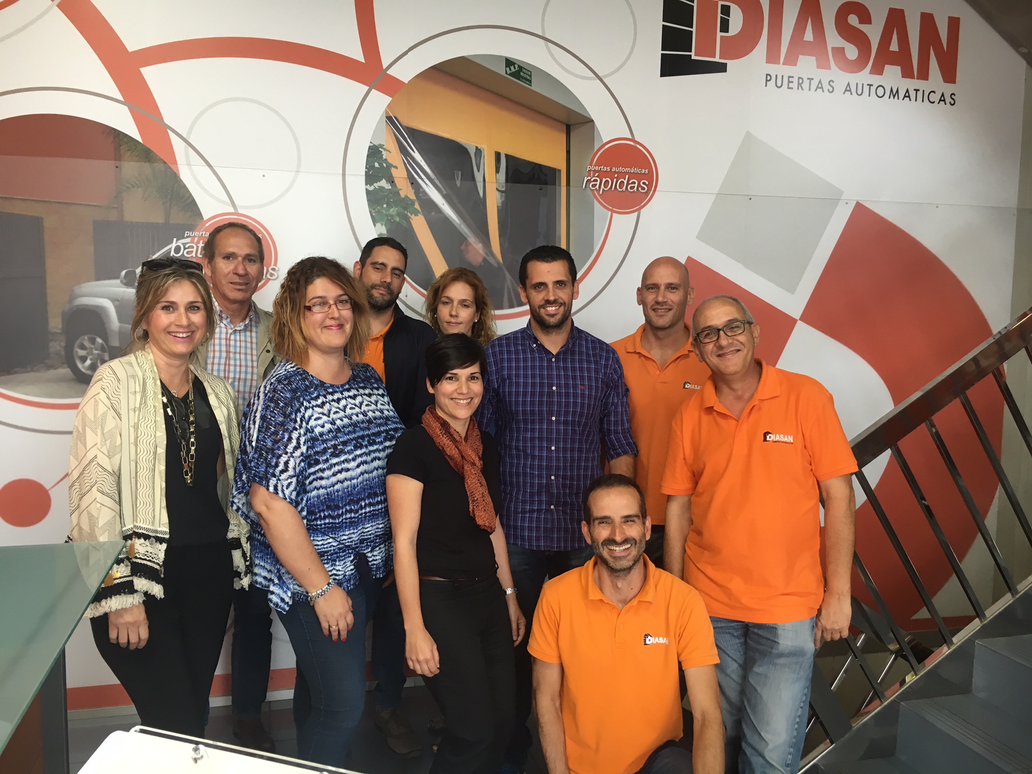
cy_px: 387
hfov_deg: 61.7
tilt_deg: -5.3
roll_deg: -1.6
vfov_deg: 48.2
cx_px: 516
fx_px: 865
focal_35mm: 29
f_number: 2.2
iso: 80
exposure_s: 1/33
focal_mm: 4.15
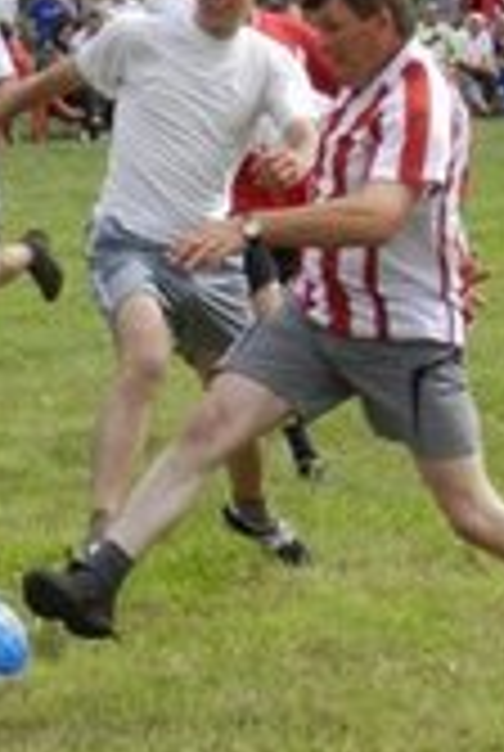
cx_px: -135
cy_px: 203
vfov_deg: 9.6
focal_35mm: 214
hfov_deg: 6.4
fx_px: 4475
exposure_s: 1/1000
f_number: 4.4
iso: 160
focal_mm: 9.4
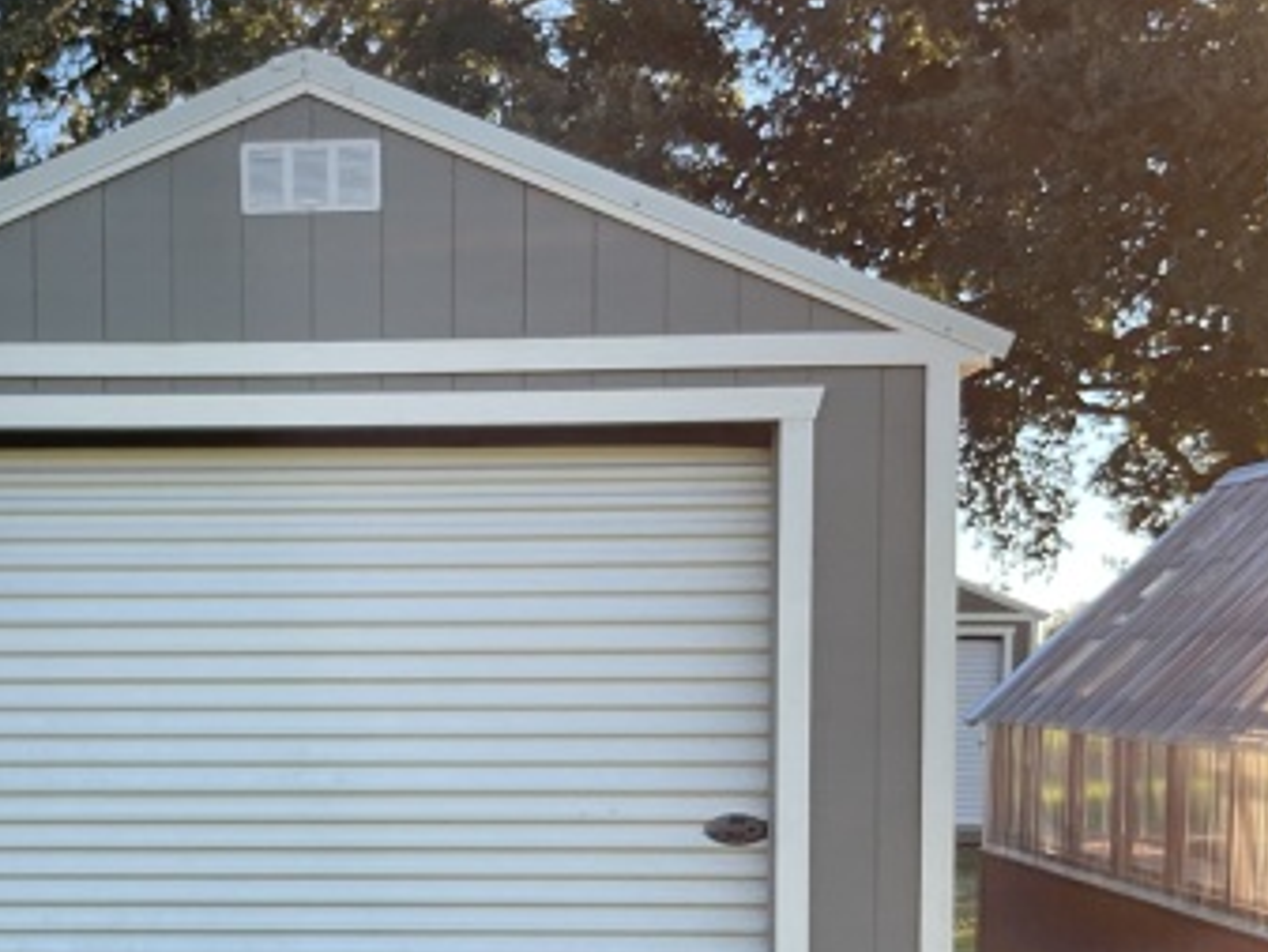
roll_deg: -0.2
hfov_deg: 33.8
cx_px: 233
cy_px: 790
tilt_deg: -3.3
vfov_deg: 26.0
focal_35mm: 55
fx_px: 2015
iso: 16
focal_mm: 3
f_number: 1.8
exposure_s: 1/237
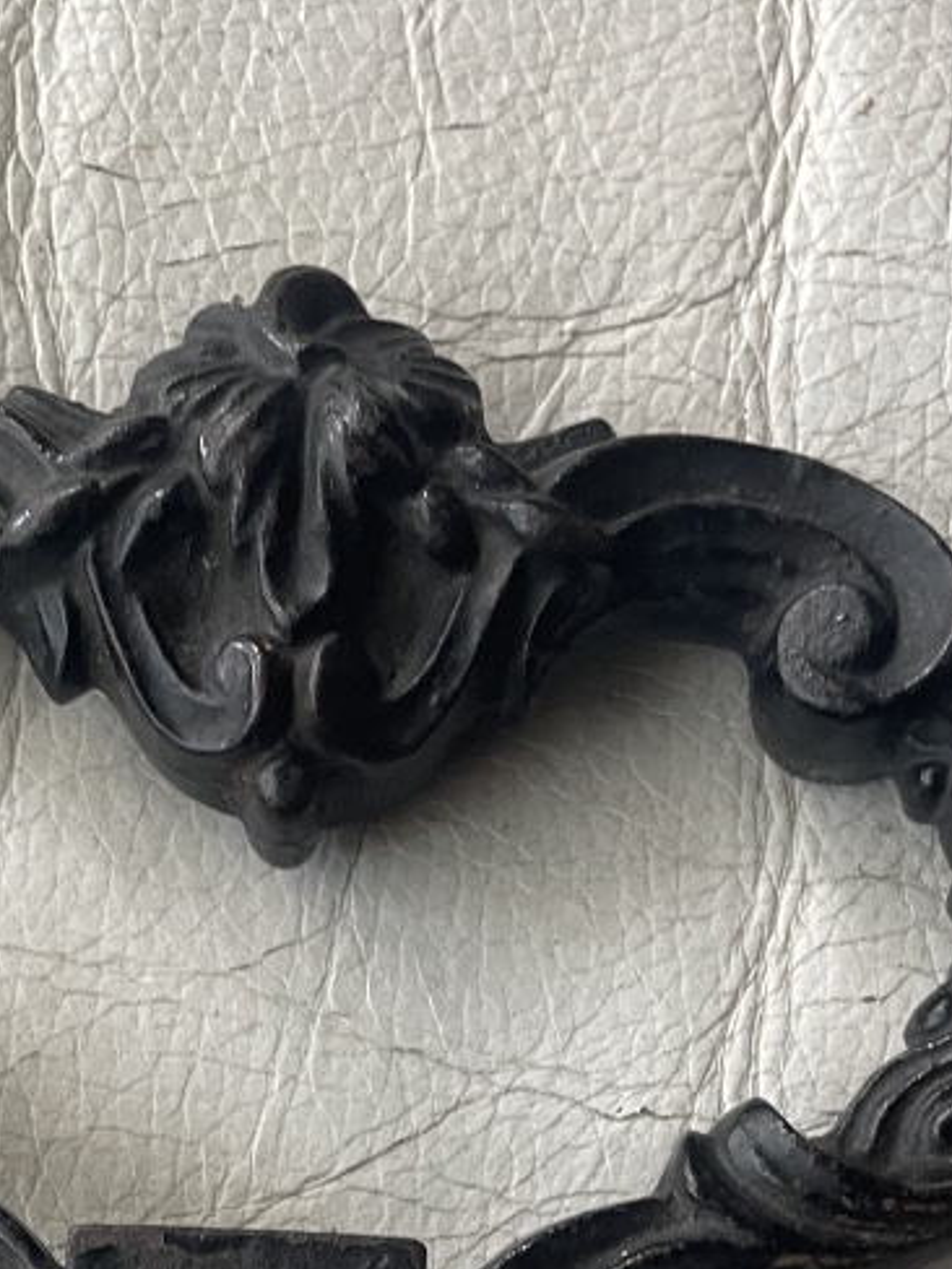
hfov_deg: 22.9
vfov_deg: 28.2
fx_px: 2347
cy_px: 1300
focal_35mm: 64
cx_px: 372
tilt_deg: -73.2
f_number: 1.6
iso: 125
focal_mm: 4.2
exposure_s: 1/85
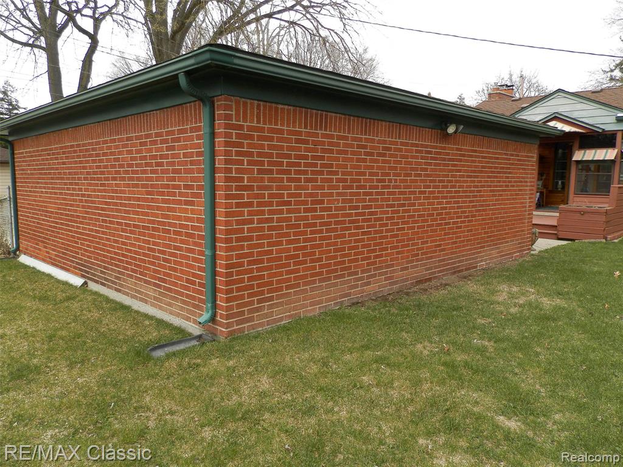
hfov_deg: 69.4
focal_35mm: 25
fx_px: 450
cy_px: 234
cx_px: 312
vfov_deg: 54.9
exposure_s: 1/100
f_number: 3.1
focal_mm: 4.5
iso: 80
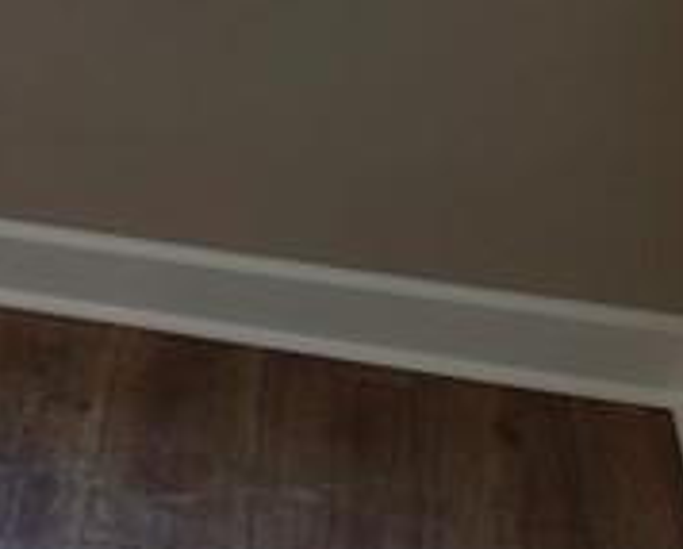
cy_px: -315
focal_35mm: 129
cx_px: -652
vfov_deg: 11.4
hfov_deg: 13.1
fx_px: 2612
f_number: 1.4
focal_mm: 6.5
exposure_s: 1/120
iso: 12
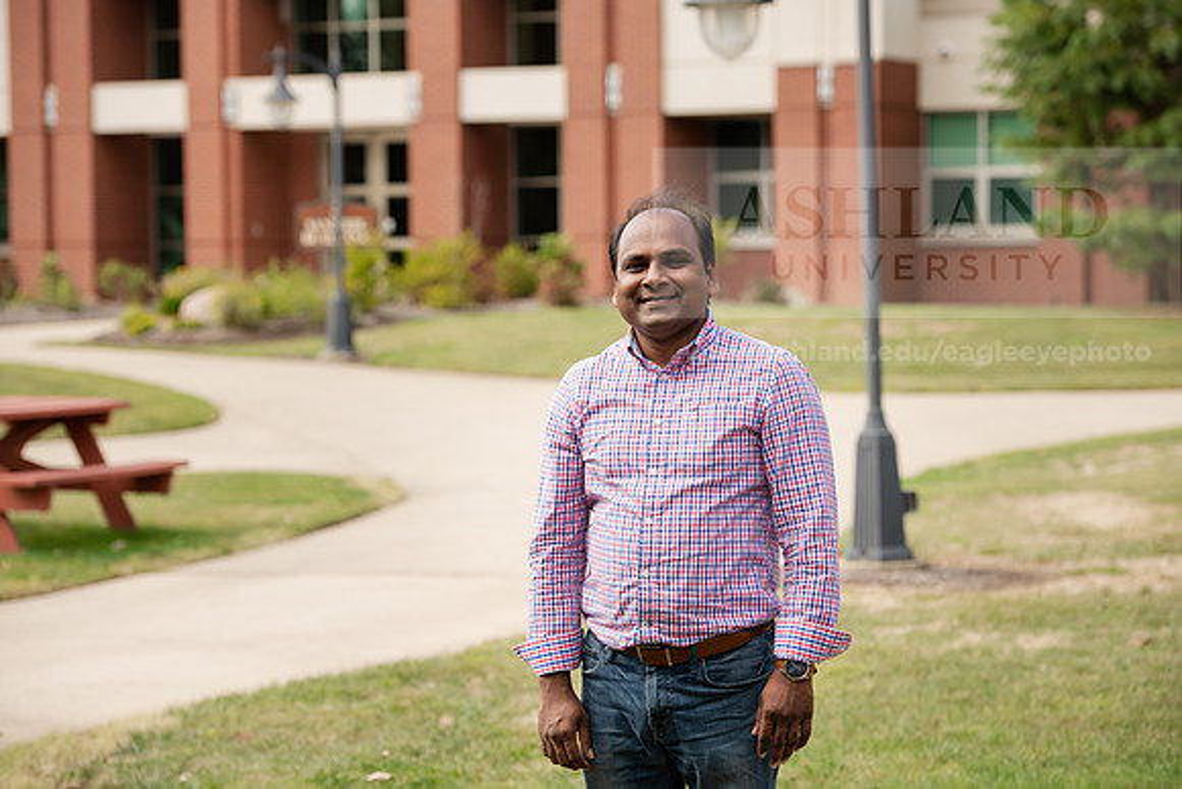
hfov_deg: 20.0
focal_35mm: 102
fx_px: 3350
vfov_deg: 13.4
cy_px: 394
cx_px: 591
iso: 200
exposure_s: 1/400
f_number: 4.5
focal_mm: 102
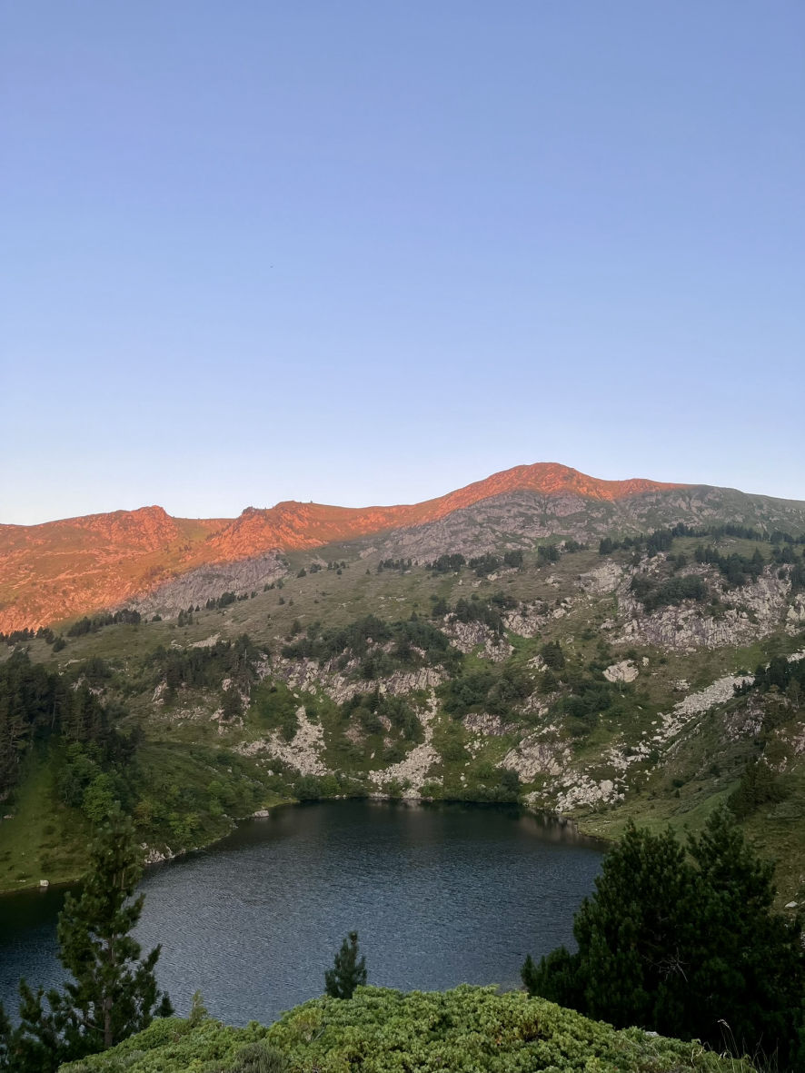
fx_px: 806
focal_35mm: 26
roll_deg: +0.0
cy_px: 536
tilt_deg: +11.2
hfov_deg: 53.1
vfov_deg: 67.3
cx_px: 402
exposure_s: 1/142
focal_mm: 5.1
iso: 32
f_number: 1.6
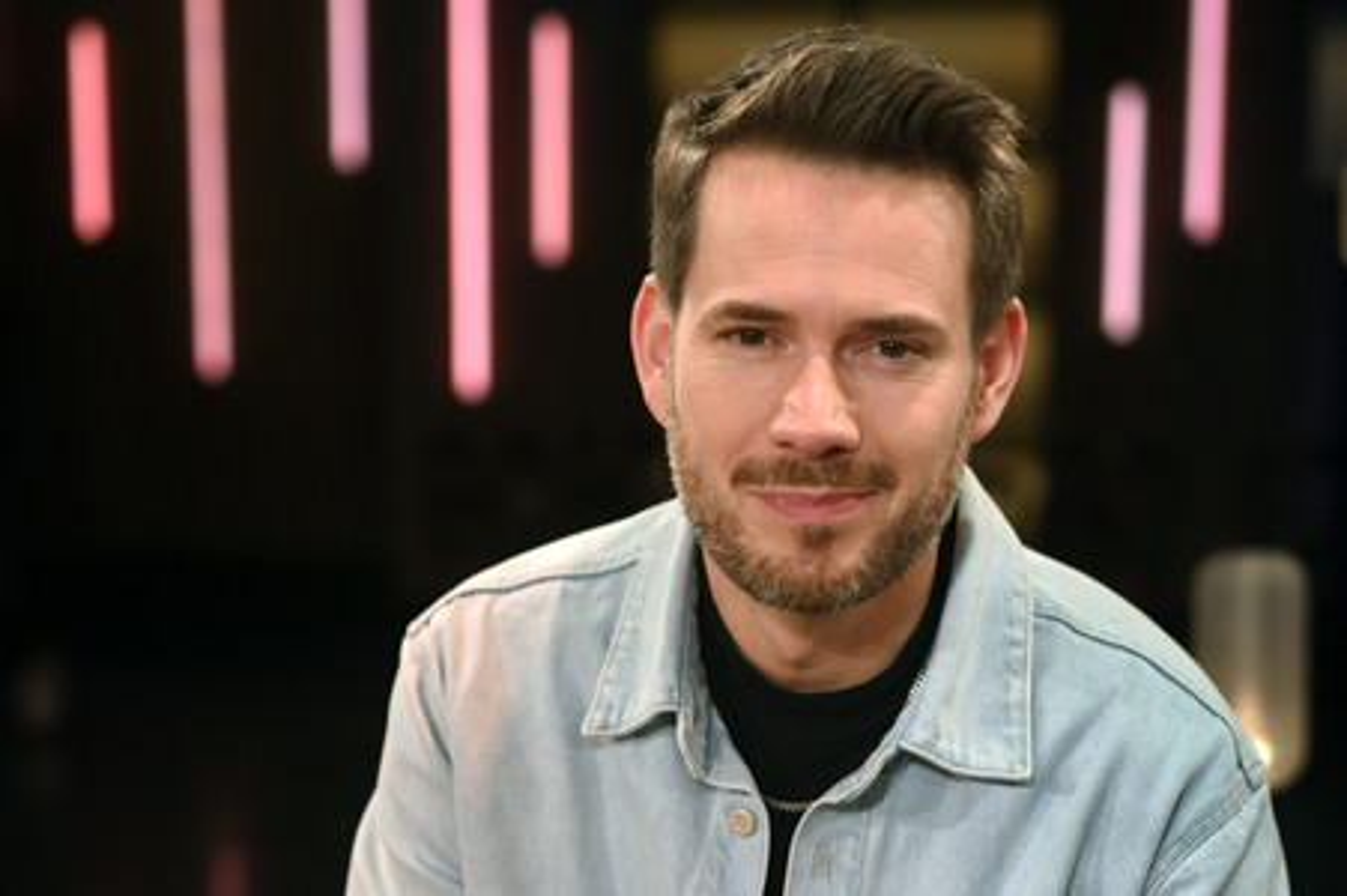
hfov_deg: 36.3
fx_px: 2056
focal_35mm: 55
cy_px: 448
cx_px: 674
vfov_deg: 24.6
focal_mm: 55
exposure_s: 1/400
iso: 1250
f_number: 2.5
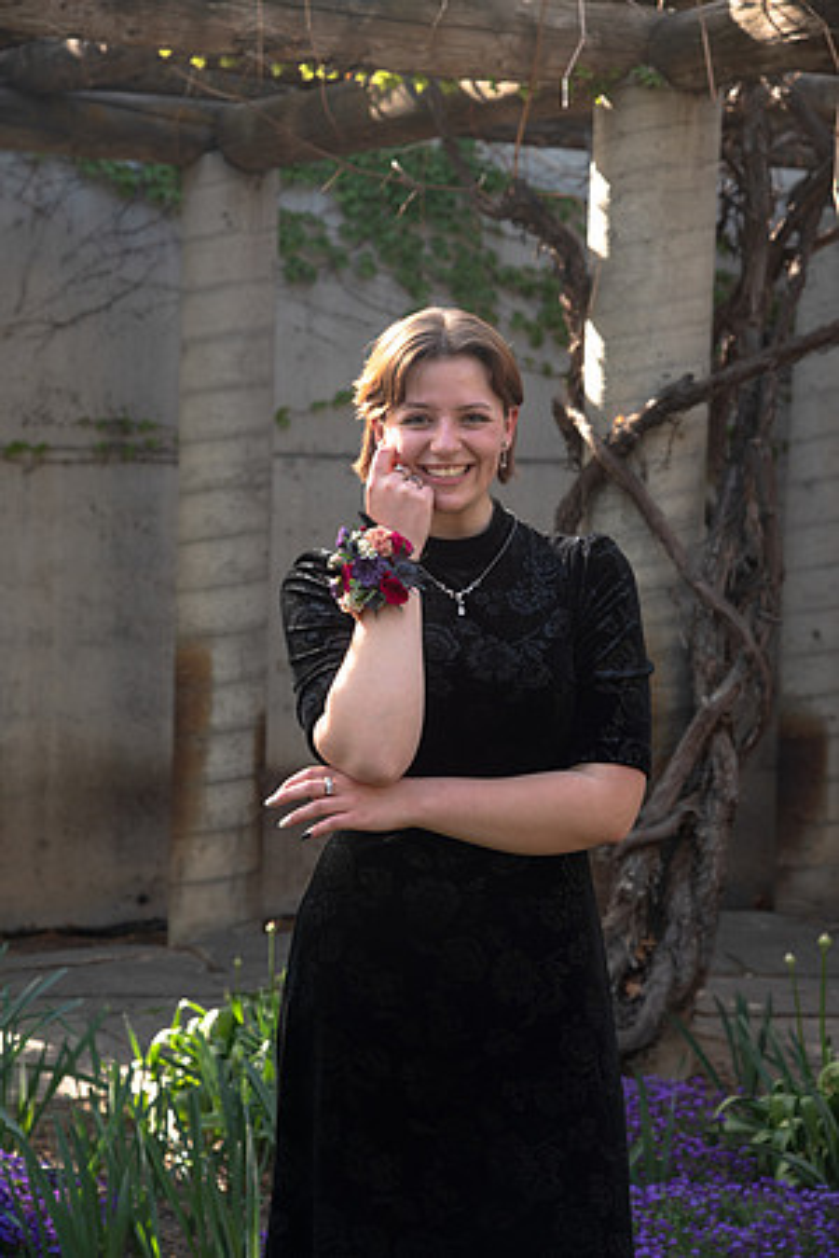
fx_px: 2866
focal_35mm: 82
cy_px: 629
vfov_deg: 24.8
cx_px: 420
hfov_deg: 16.7
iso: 250
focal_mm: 82
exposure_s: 1/125
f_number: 6.3
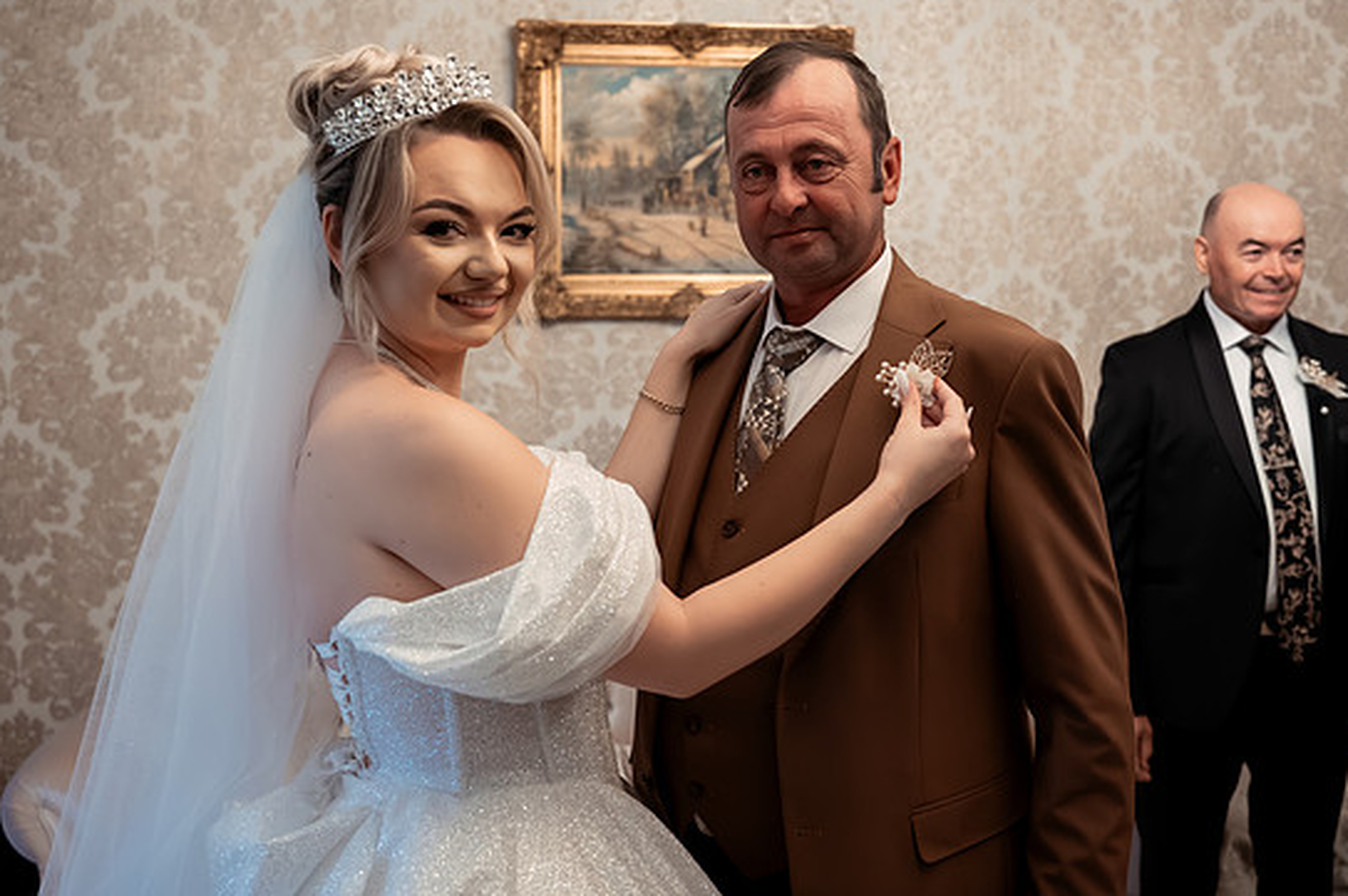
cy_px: 382
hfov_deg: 50.6
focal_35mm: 38
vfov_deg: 34.9
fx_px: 1422
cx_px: 765
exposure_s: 1/200
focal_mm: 32
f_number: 3.2
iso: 3200
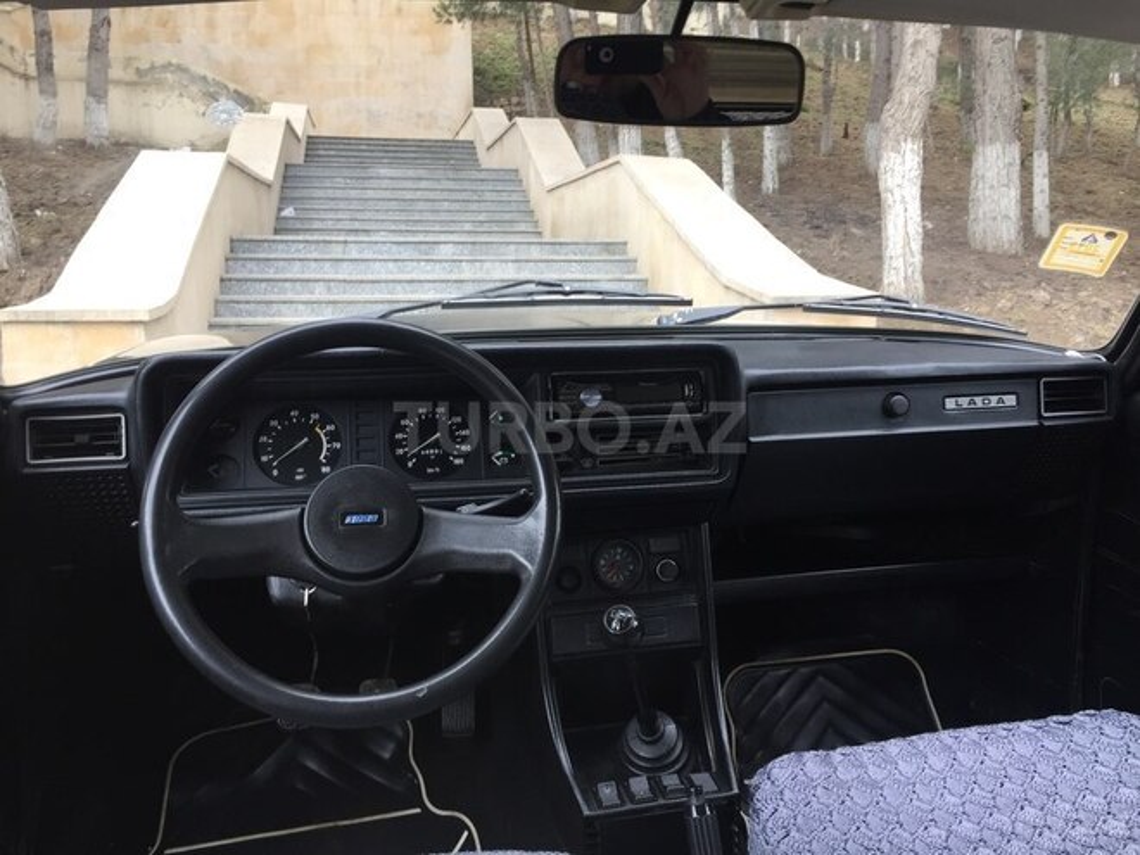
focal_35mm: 29
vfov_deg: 48.2
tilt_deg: -8.3
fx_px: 955
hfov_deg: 61.7
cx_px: 570
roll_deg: -0.3
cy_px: 428
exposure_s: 1/100
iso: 40
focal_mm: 4.15
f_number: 2.2
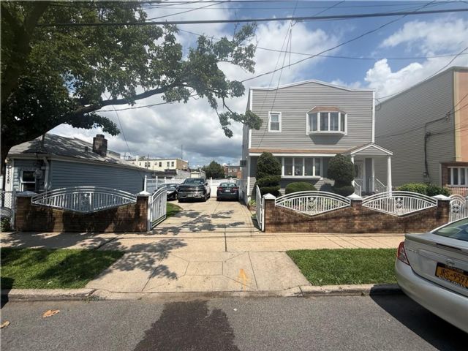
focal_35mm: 14
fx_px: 189
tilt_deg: +2.6
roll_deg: -0.4
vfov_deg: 85.7
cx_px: 234
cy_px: 176
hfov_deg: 102.1
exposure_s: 1/3663
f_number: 2.2
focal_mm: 2.22
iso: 50
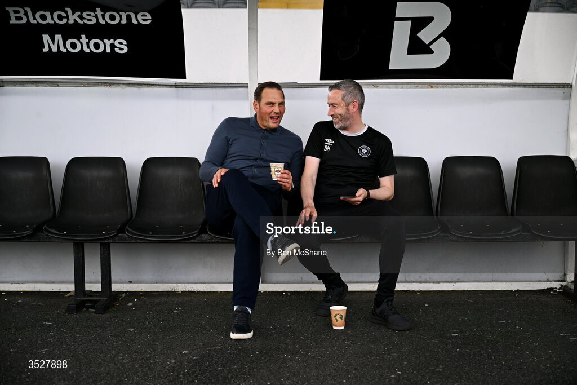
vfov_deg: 27.5
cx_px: 288
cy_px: 192
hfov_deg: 40.3
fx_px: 785
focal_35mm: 49
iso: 200
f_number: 2.8
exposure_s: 1/500
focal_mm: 49
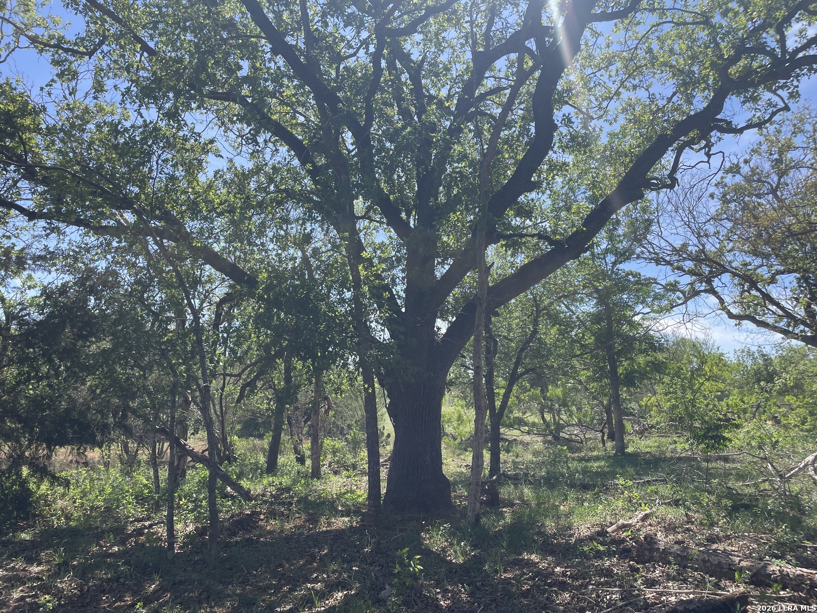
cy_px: 306
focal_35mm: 26
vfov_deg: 53.1
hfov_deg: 67.3
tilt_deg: +6.6
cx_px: 408
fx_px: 614
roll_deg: -0.9
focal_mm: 4.2
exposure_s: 1/1916
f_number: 1.6
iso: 32
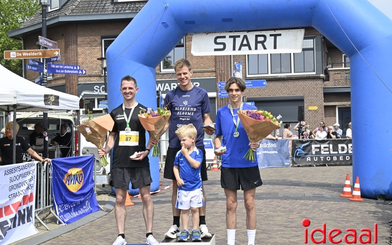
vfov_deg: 22.8
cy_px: 131
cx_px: 199
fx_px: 609
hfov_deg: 35.7
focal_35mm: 57
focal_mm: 55
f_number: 18
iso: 64
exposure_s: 1/25
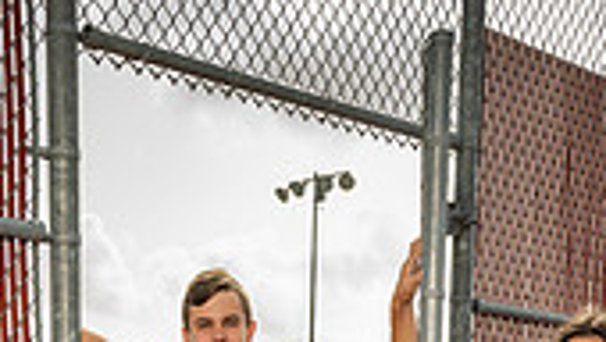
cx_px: 207
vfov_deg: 12.3
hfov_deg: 25.5
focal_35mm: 83
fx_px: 1335
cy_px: 759
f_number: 8
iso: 80
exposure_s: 1/250
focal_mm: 30
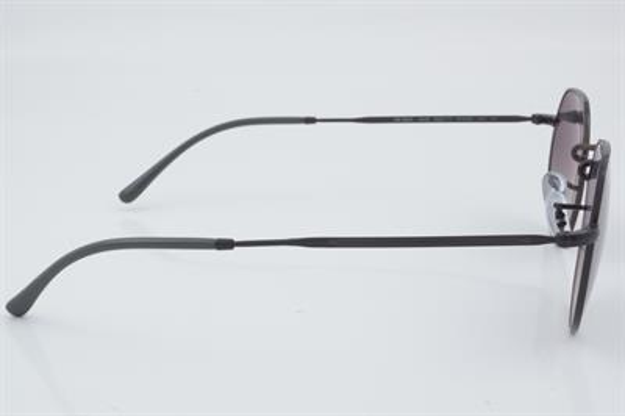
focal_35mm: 68
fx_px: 1171
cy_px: 208
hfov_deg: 29.9
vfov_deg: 20.1
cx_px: 312
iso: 100
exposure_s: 1/3
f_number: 32
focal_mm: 45
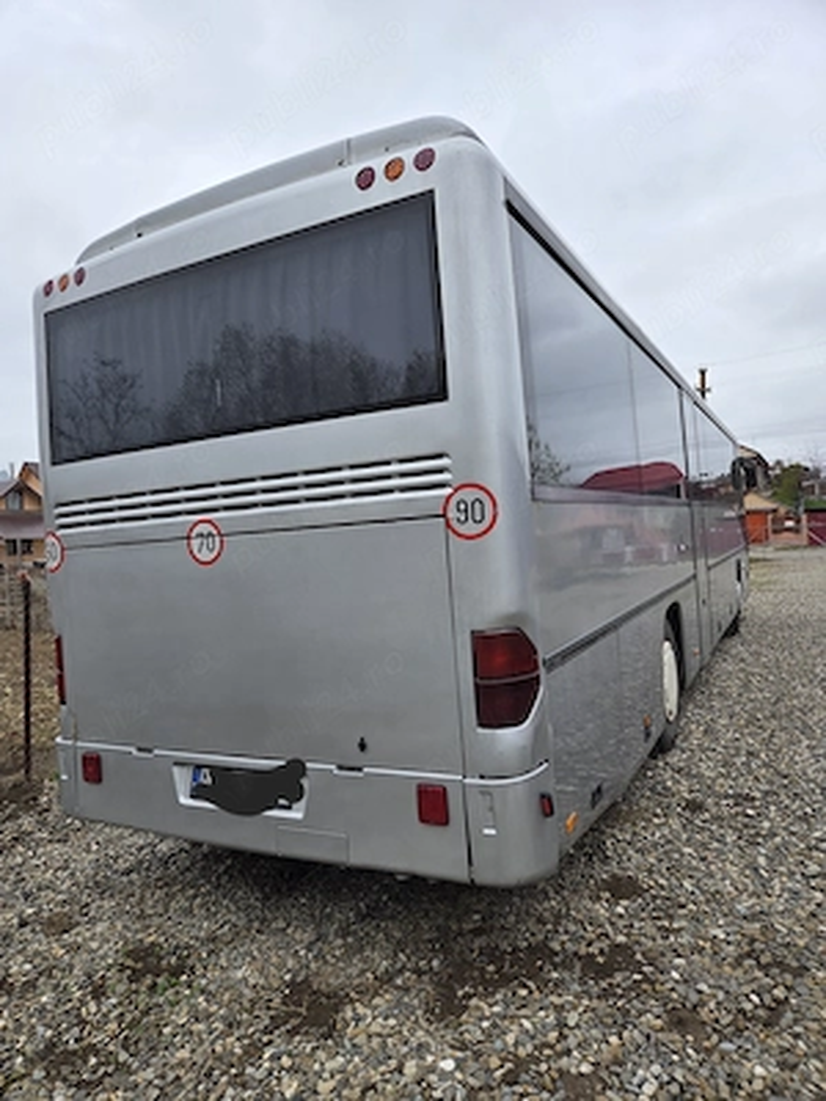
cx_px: 413
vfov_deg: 73.9
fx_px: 732
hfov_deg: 58.9
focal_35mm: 23
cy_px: 550
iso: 80
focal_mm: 5.4
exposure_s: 1/1250
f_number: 1.8
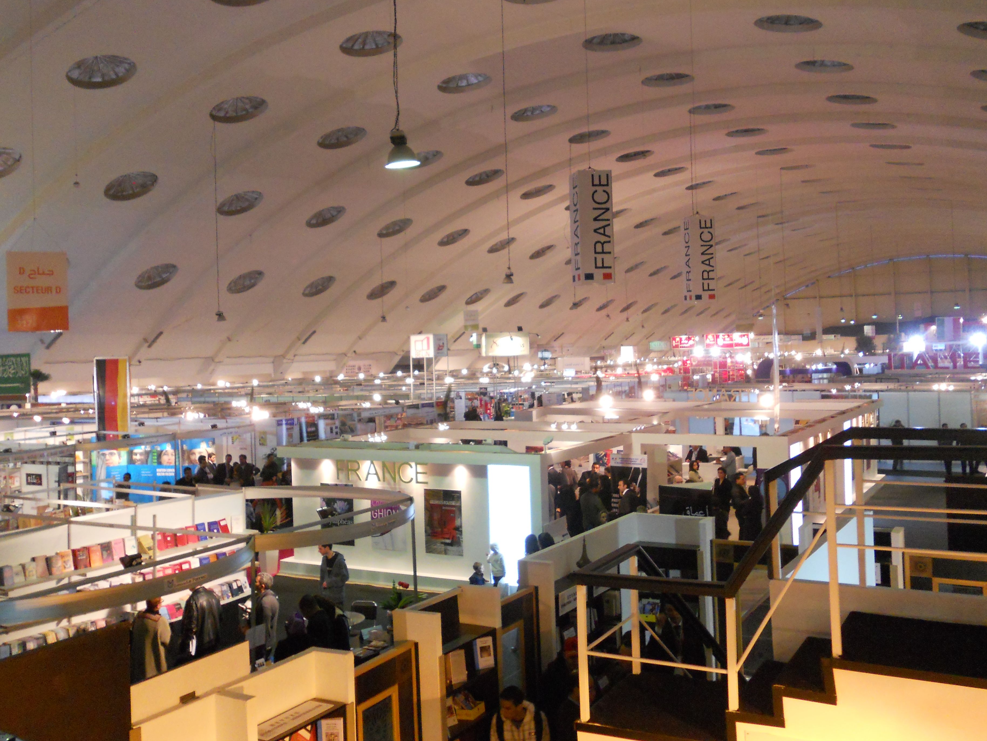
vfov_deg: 40.7
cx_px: 479
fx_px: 998
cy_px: 339
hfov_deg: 52.6
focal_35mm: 35
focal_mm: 5.8
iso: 400
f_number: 3.5
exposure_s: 1/25
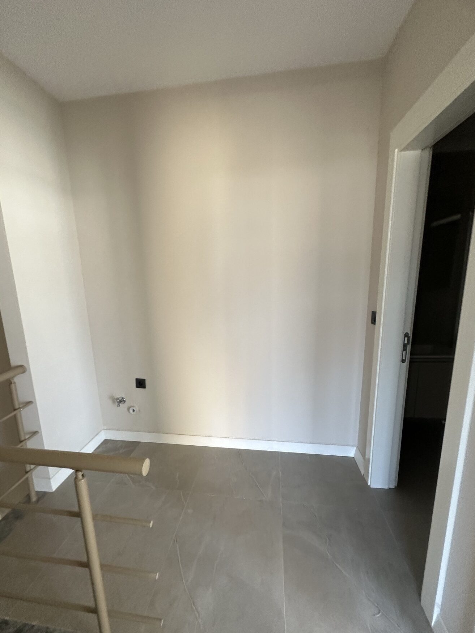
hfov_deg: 78.1
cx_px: 225
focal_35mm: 16
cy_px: 336
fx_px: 293
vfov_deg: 94.4
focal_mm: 2.22
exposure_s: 1/99
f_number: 2.2
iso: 200
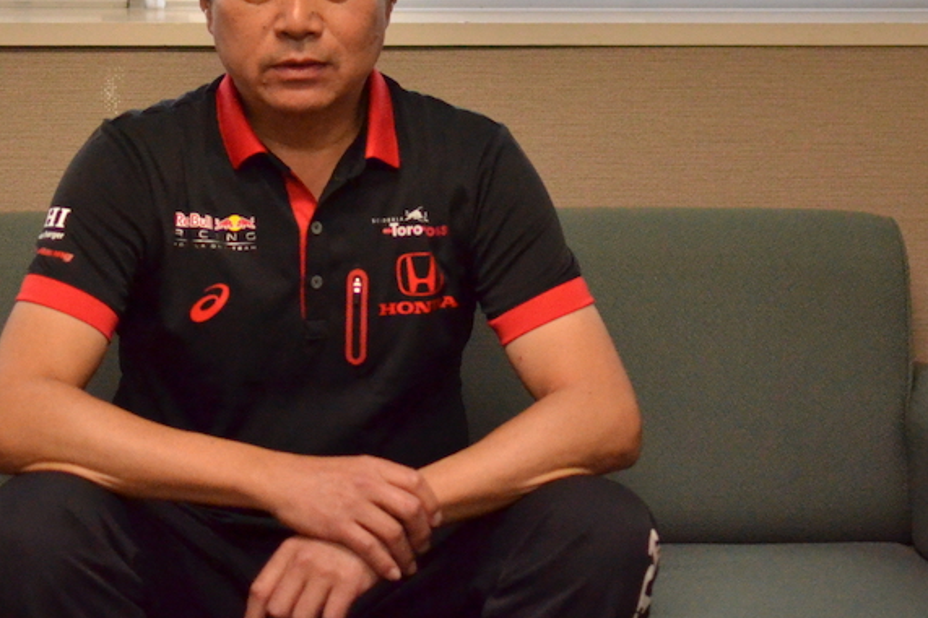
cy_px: 179
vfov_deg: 16.4
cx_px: 294
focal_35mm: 83
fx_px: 2133
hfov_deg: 24.4
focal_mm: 35
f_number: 1.8
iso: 2000
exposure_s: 1/2500
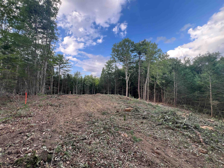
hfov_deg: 106.2
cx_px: 112
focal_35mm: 13
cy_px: 84
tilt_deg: +4.3
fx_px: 84
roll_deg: +1.7
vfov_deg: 89.9
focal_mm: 1.57
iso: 32
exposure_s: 1/243
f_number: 1.8
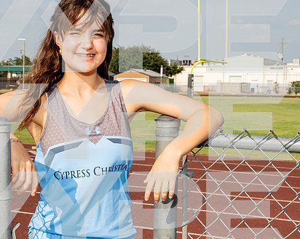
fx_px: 568
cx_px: 105
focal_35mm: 64
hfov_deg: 29.4
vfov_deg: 23.8
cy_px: 121
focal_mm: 40
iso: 125
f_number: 11
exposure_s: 1/250
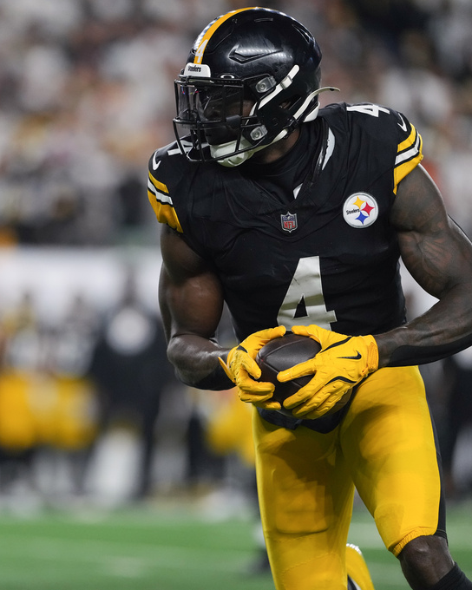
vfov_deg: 4.6
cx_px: 166
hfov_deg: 3.7
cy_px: 295
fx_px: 7404
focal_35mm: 424
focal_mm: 300
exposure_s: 1/2500
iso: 3200
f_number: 2.8
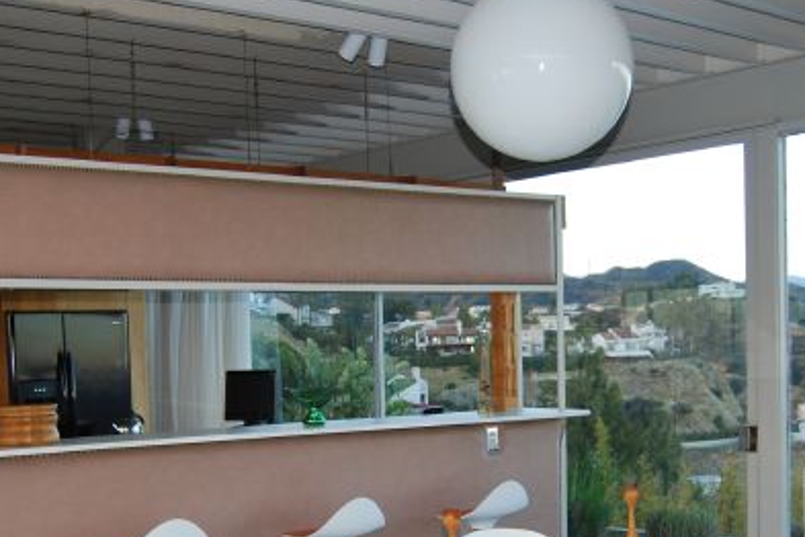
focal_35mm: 55
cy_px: 425
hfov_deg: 36.2
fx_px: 1230
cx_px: 375
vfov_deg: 24.3
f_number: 3.5
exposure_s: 1/100
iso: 200
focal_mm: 18
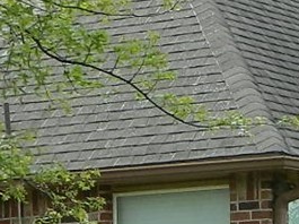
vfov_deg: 5.8
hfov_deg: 7.8
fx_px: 2191
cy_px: 270
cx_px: 161
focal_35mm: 254
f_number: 3.3
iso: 80
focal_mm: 6.2
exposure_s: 1/500
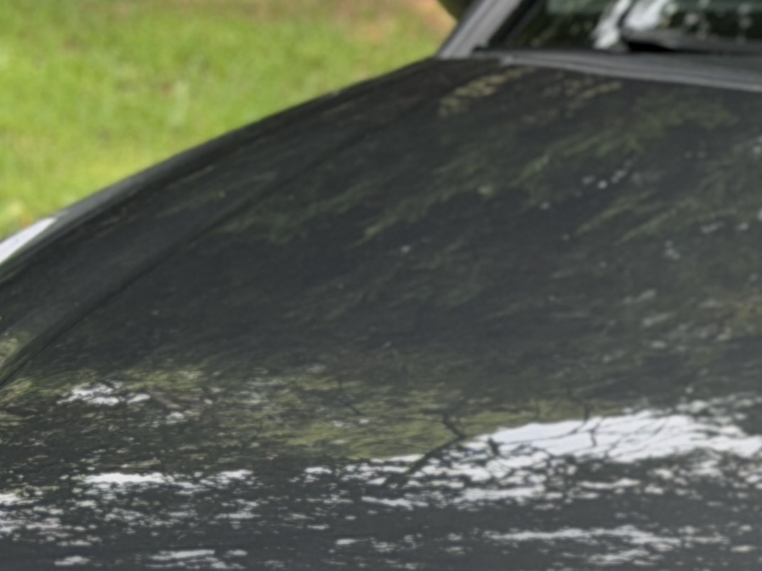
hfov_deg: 8.8
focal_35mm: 216
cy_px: 564
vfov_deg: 6.9
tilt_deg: -11.2
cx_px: 1297
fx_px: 4755
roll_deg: -0.4
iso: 80
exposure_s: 1/681
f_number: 1.78
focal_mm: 6.76
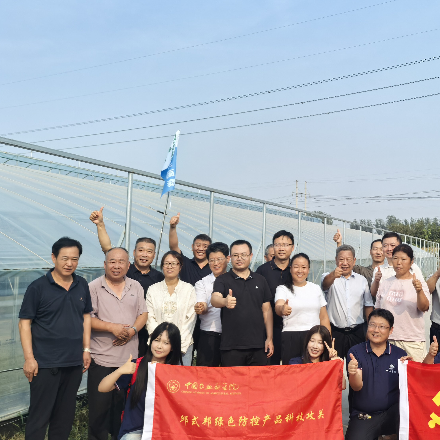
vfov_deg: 38.3
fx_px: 633
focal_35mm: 44
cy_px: 190
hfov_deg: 37.0
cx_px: 352
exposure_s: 1/4545
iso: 50
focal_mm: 5.75
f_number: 1.4
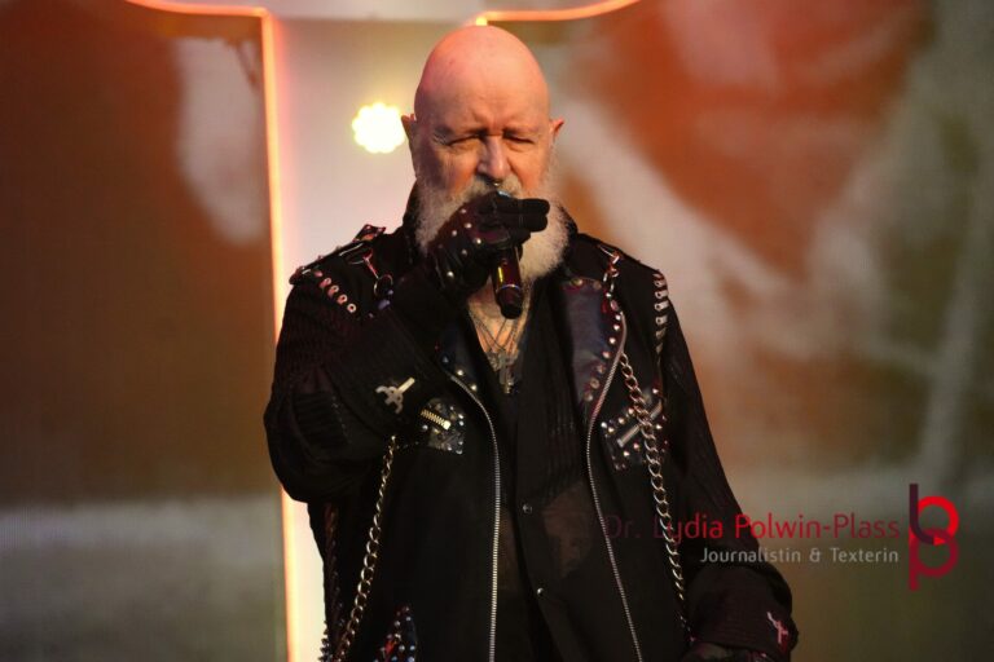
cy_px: 331
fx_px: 5839
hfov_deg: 9.7
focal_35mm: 212
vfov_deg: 6.5
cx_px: 497
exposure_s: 1/250
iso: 6400
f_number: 5.6
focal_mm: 141
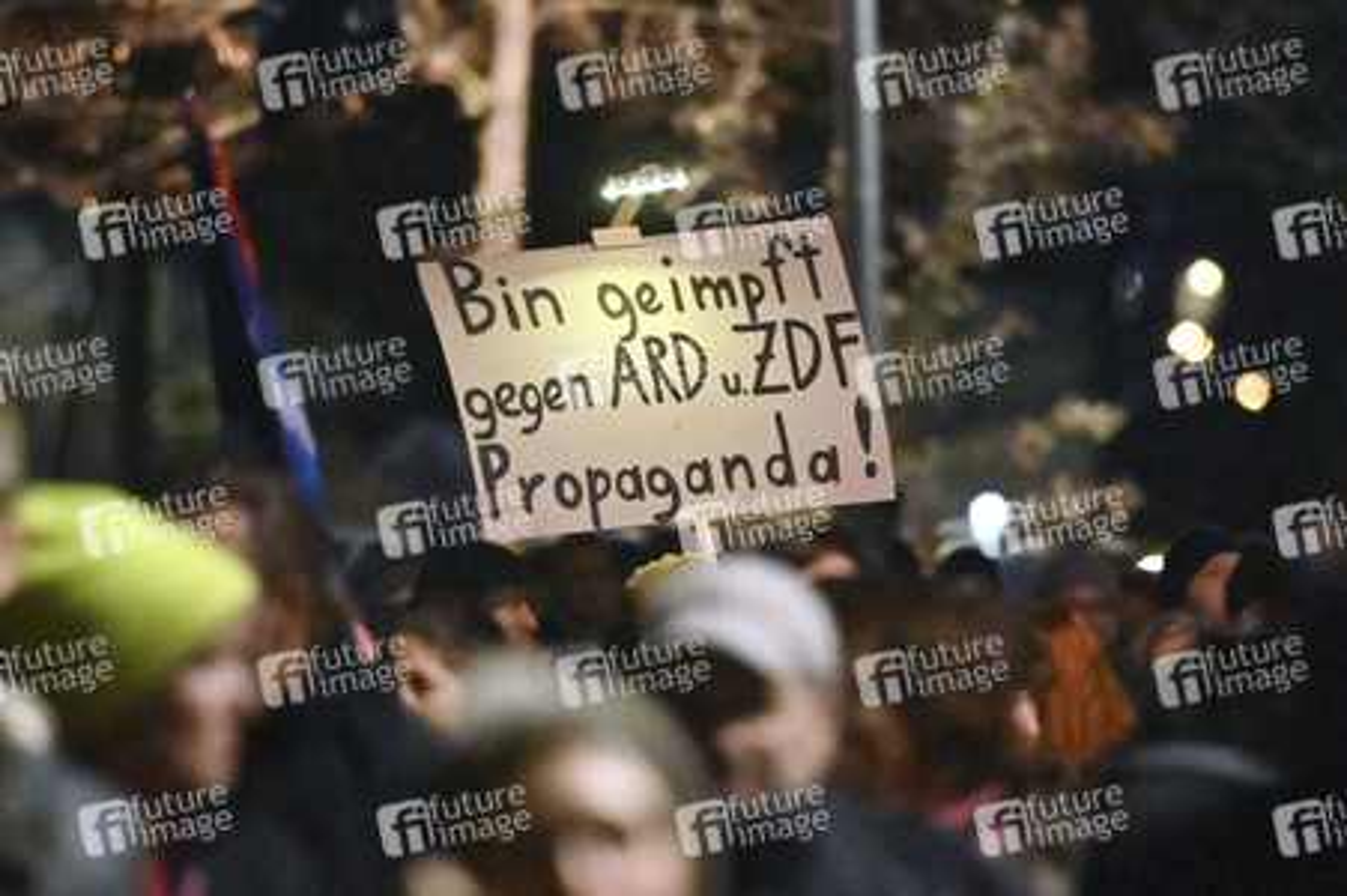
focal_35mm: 200
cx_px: 674
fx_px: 7478
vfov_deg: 6.9
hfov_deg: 10.3
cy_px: 448
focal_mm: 200
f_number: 2.8
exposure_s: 1/320
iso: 20000
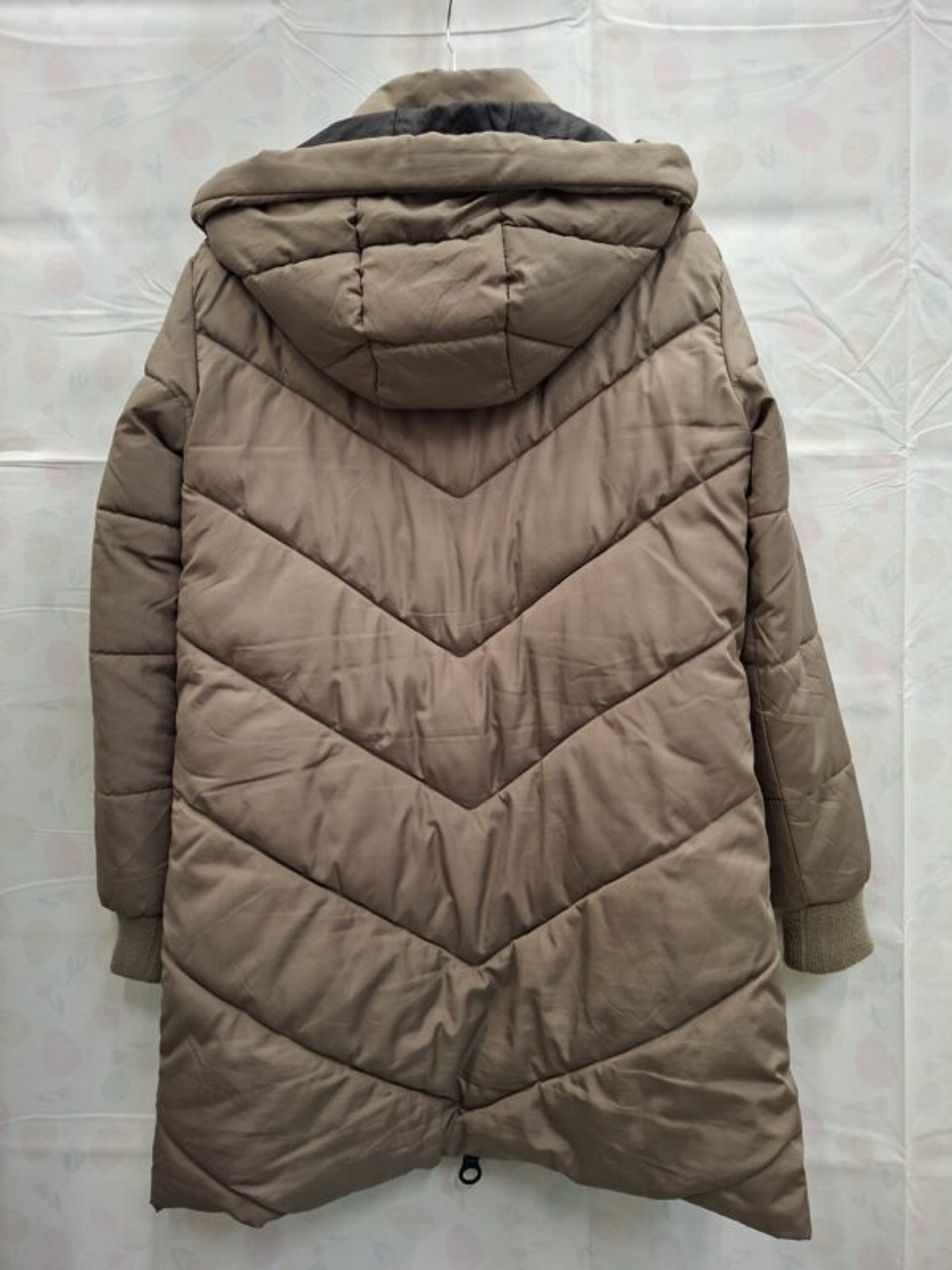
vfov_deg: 73.9
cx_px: 476
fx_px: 843
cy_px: 635
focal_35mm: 23
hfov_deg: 58.9
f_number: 1.8
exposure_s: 1/33
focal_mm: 5.54
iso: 400
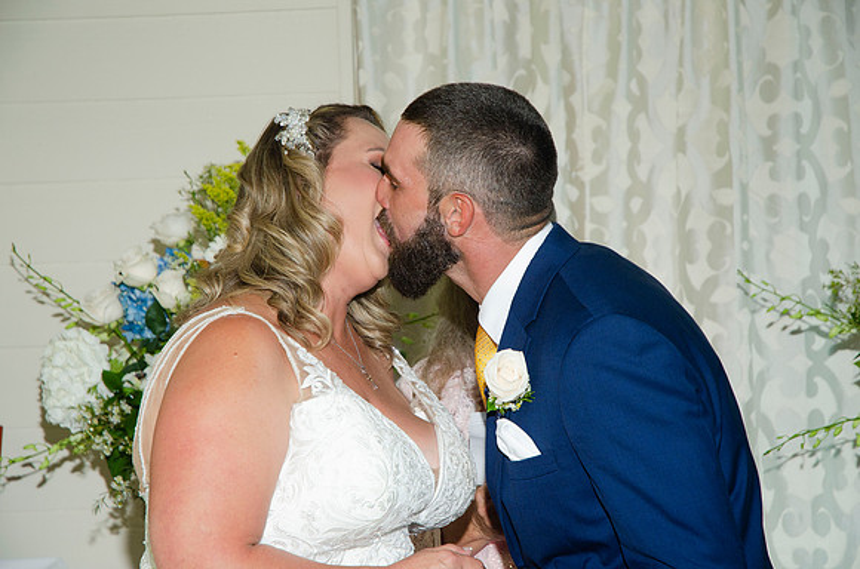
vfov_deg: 13.0
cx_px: 430
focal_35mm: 105
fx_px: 2503
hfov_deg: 19.5
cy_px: 284
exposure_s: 1/125
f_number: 5.6
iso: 400
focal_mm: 70
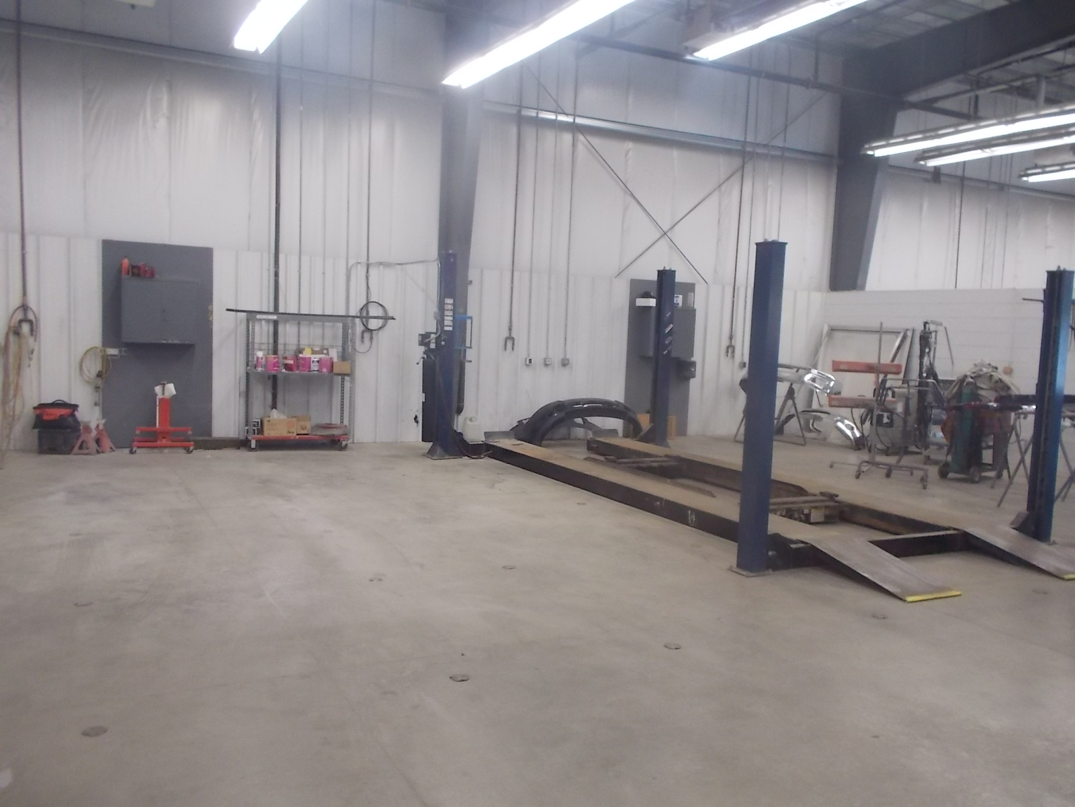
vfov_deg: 48.2
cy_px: 404
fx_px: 901
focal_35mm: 29
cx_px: 538
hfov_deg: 61.7
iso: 200
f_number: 3.3
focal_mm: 4.1
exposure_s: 1/25
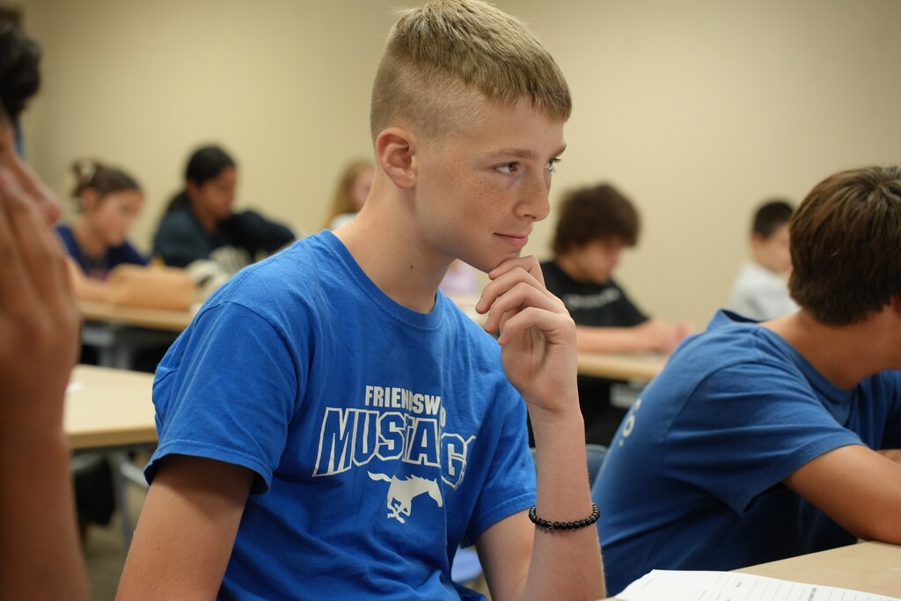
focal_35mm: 75
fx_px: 1877
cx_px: 450
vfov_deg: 18.2
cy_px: 300
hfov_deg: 27.0
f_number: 4
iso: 1600
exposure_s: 1/160
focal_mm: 75
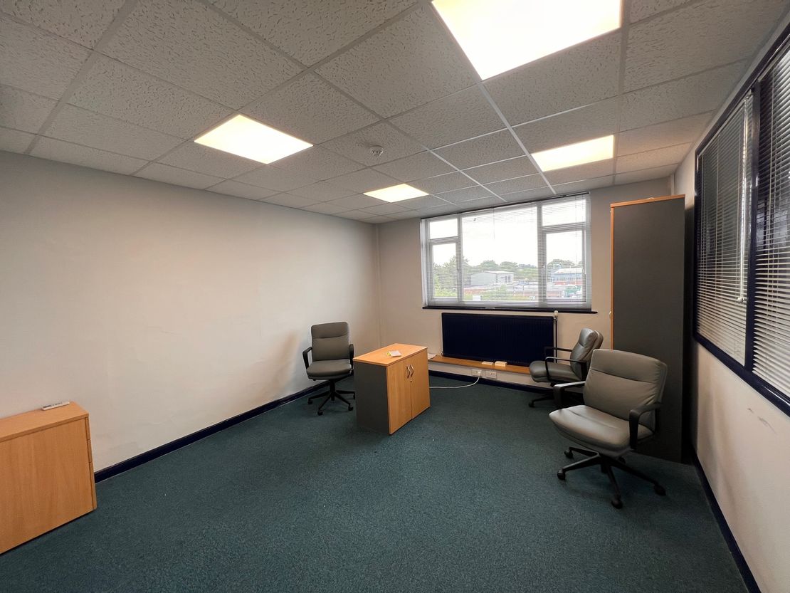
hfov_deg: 106.2
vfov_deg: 89.9
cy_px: 296
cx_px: 395
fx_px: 297
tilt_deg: -4.1
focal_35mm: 13
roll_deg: +3.1
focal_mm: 1.57
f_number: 1.8
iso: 50
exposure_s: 1/99
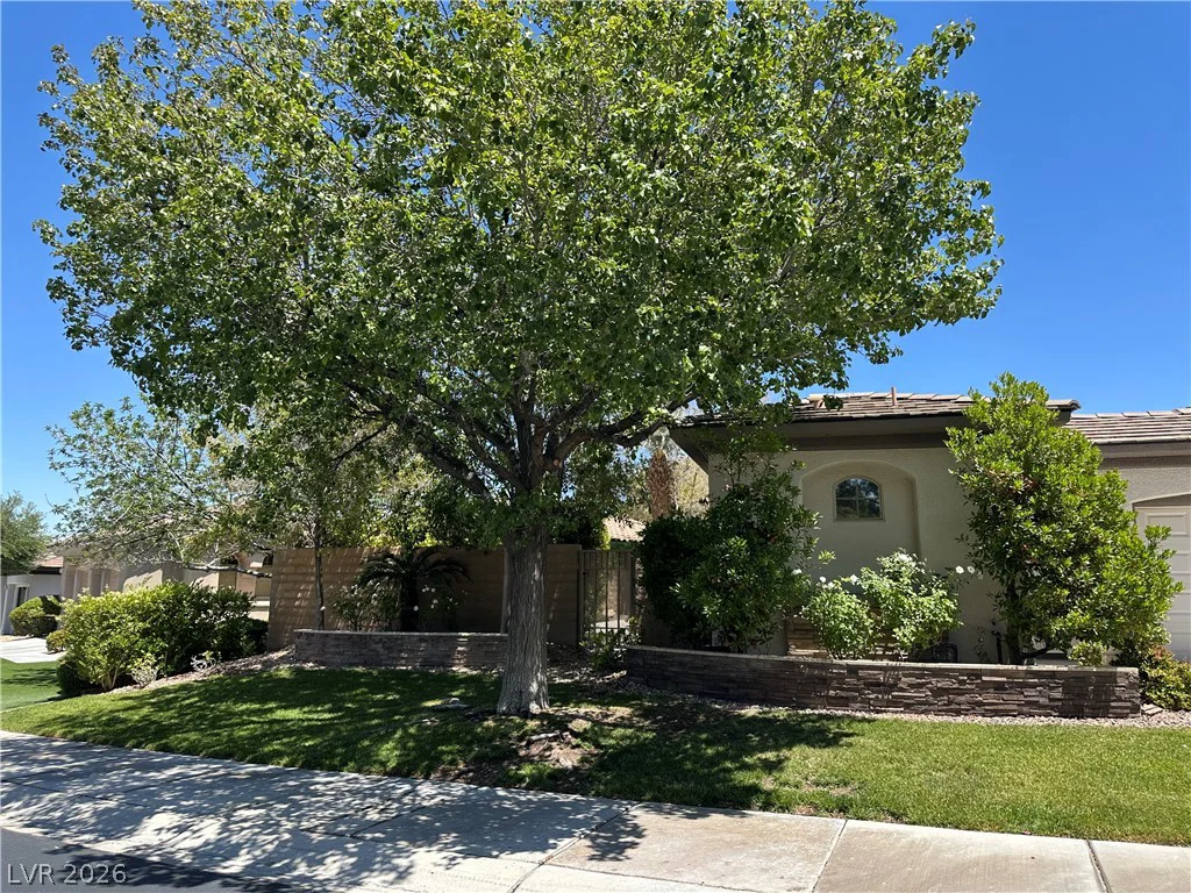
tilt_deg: +10.6
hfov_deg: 71.6
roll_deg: -1.2
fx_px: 826
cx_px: 596
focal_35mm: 24
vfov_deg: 56.8
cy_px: 446
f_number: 1.78
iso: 80
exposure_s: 1/1587
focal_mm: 6.86
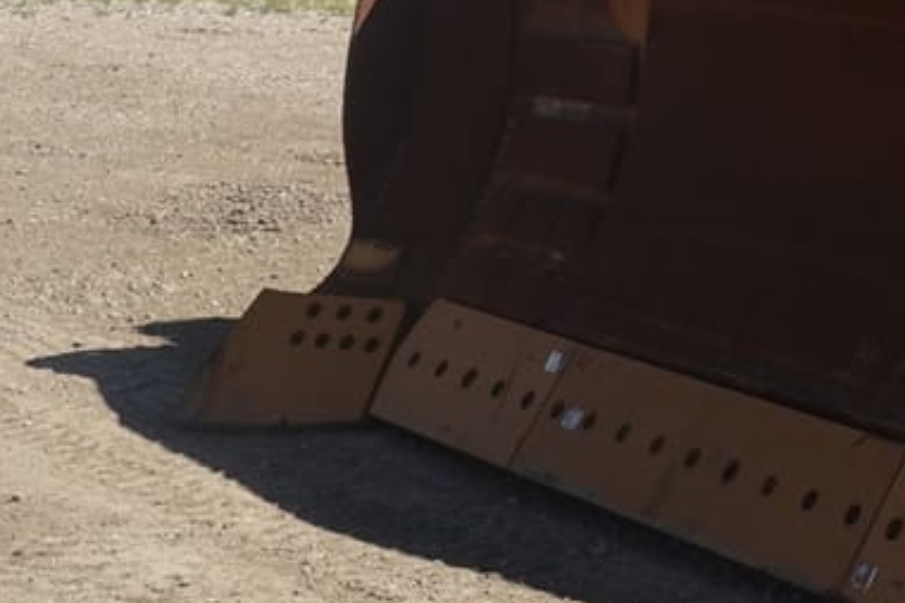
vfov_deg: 12.7
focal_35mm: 101
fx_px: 2538
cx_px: 1155
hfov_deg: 18.8
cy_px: -341
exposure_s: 1/640
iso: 125
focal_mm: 9.4
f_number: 5.6
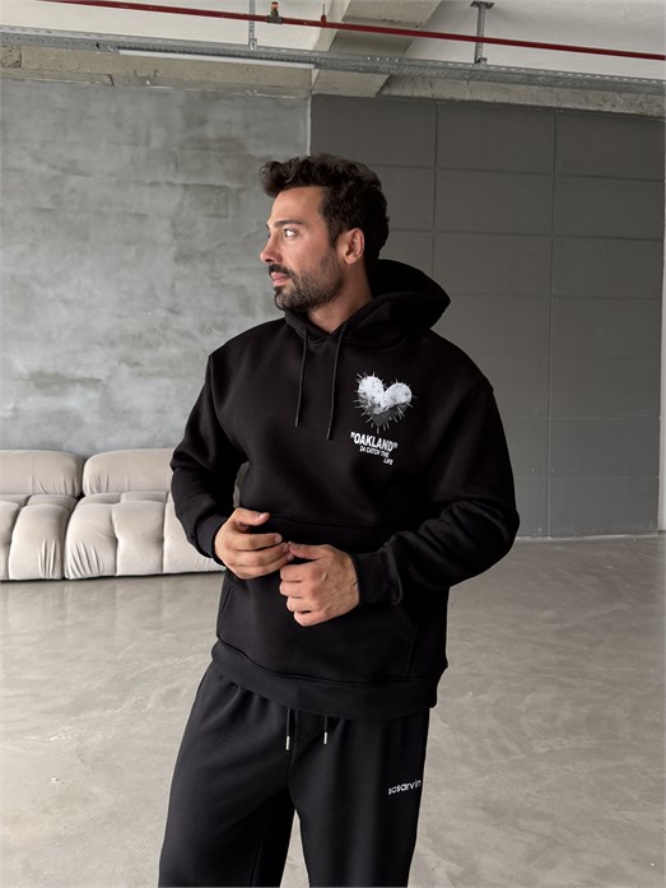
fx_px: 615
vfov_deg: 71.6
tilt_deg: -0.7
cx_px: 333
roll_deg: +1.4
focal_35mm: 24
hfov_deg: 56.8
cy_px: 444
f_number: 1.78
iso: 200
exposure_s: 1/121
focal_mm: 6.76
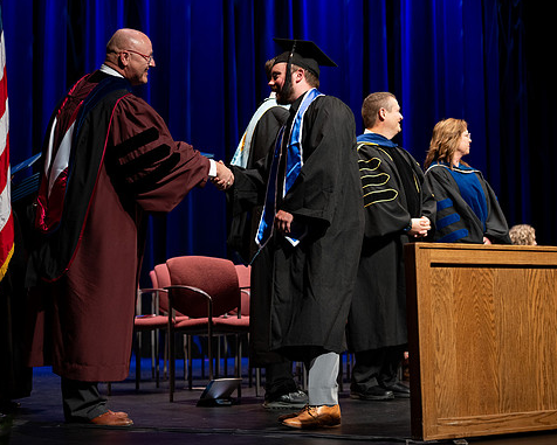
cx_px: 231
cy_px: 222
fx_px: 1319
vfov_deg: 19.2
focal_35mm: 80
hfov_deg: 23.8
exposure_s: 1/250
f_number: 2.8
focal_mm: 70
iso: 640
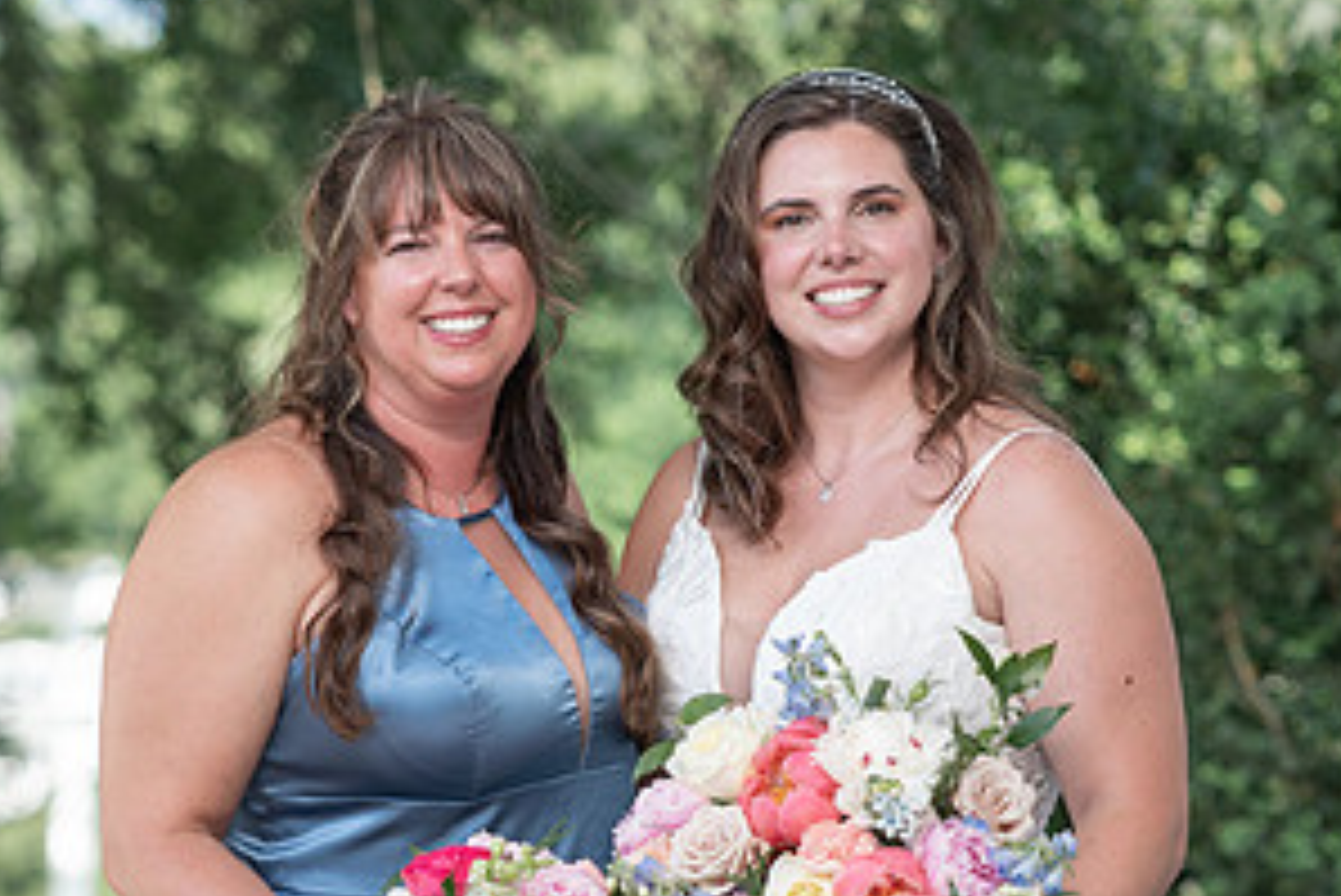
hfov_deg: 11.9
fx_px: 6410
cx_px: 653
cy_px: 573
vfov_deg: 8.0
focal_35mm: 172
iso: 64
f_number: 2.8
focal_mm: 85
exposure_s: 1/500
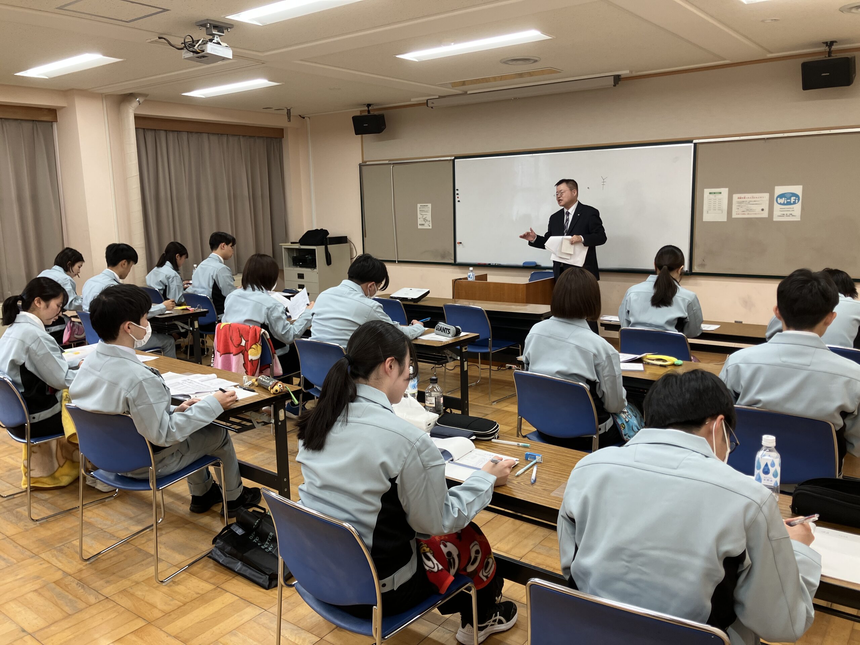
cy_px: 322
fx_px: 696
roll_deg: +0.9
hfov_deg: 63.4
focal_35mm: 28
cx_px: 430
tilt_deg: -10.5
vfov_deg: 49.7
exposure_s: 1/60
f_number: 1.8
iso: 50
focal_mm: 3.99
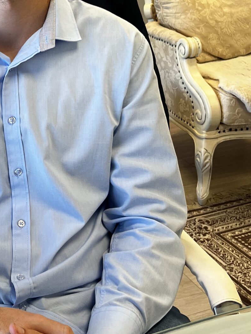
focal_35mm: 63
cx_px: -8
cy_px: 73
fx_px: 609
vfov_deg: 30.1
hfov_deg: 22.3
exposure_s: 1/120
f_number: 1.6
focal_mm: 5.1
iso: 100
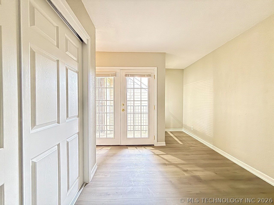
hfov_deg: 102.1
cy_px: 102
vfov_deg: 85.7
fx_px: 111
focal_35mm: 14
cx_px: 137
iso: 800
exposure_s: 1/30
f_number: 2.2
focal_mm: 2.22
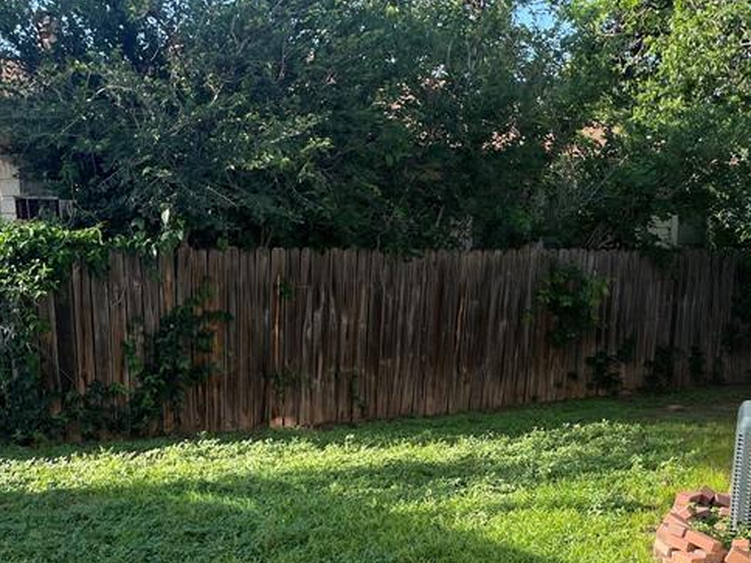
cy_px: 555
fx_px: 1193
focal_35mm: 55
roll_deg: -0.5
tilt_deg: -14.7
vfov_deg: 25.3
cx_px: 532
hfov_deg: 34.4
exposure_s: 1/1335
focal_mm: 4.2
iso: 50
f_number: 1.6
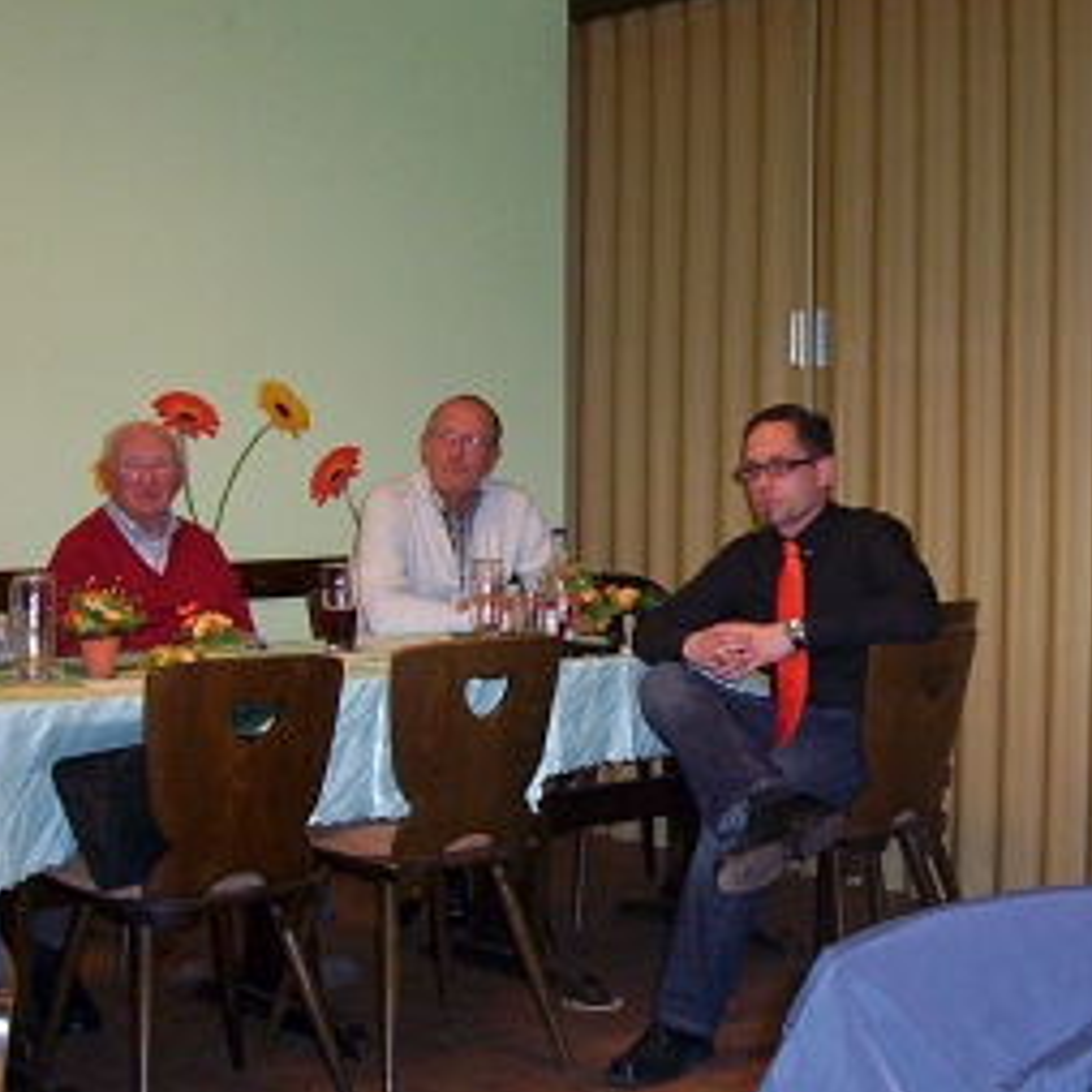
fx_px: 2248
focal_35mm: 63
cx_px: 795
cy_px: 587
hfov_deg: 27.0
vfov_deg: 27.3
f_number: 2.73
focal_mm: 5.77
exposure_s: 1/60
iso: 140
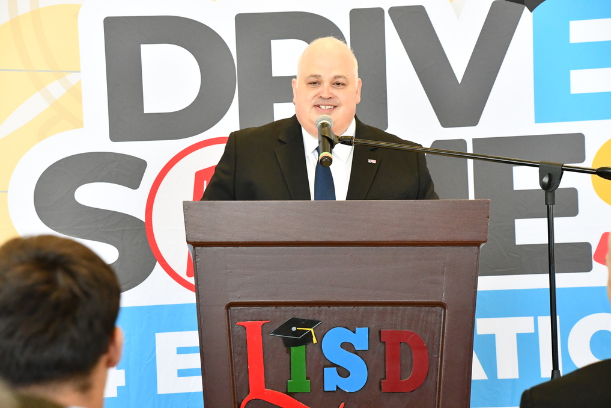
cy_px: 204
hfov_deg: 14.3
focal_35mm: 143
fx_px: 2427
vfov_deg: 9.6
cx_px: 305
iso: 5000
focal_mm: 95
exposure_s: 1/250
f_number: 8
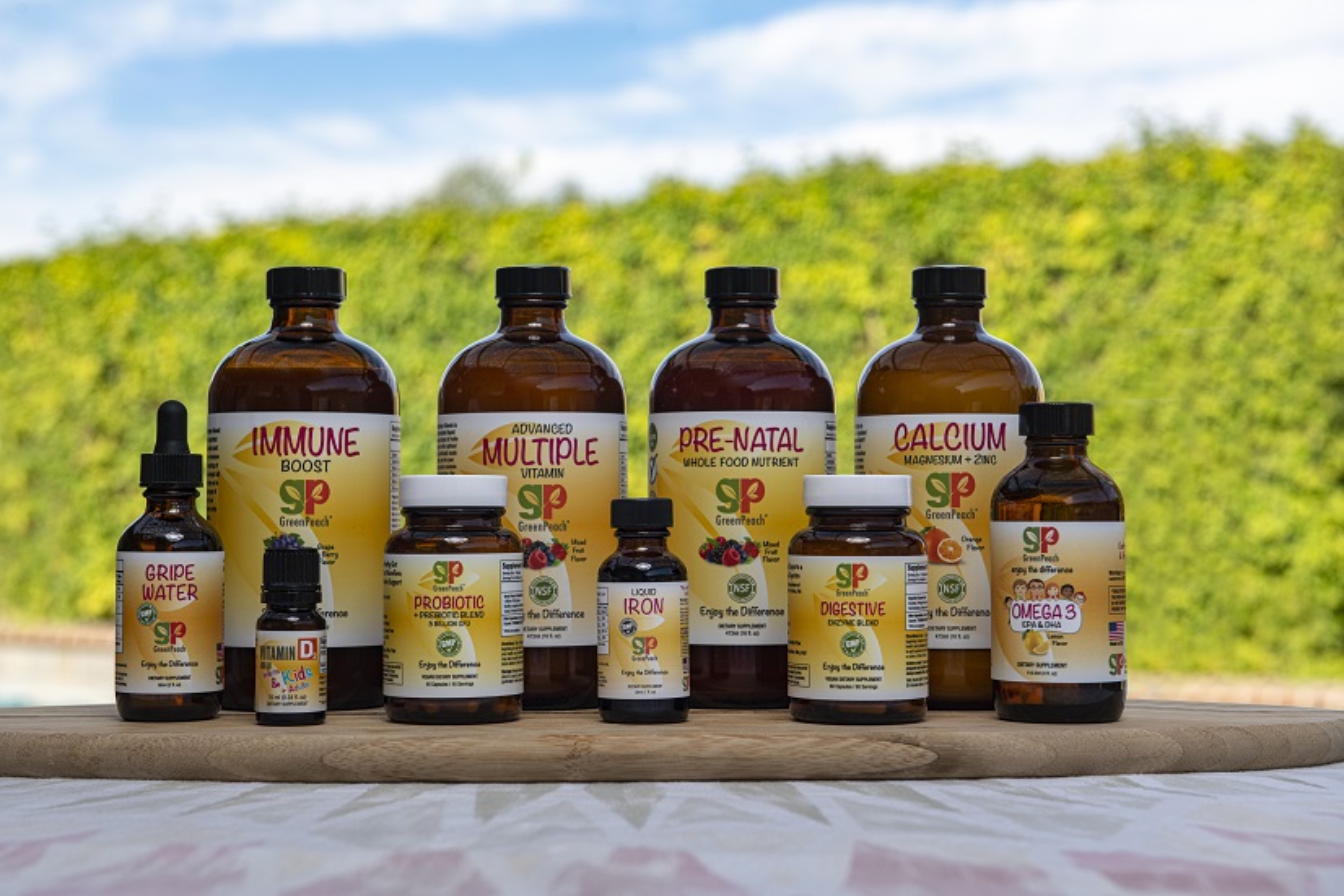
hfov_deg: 28.8
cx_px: 672
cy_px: 448
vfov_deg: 19.5
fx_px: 2614
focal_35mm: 70
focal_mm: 70
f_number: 8
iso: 200
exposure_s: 1/250
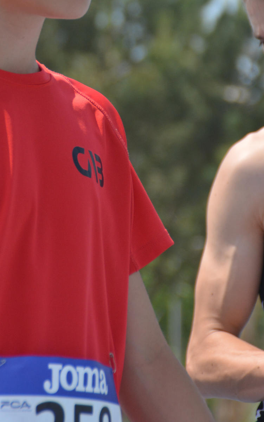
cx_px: 77
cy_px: 89
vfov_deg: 5.4
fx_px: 4499
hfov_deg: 3.4
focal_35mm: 391
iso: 400
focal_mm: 150
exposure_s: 1/1600
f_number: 6.3
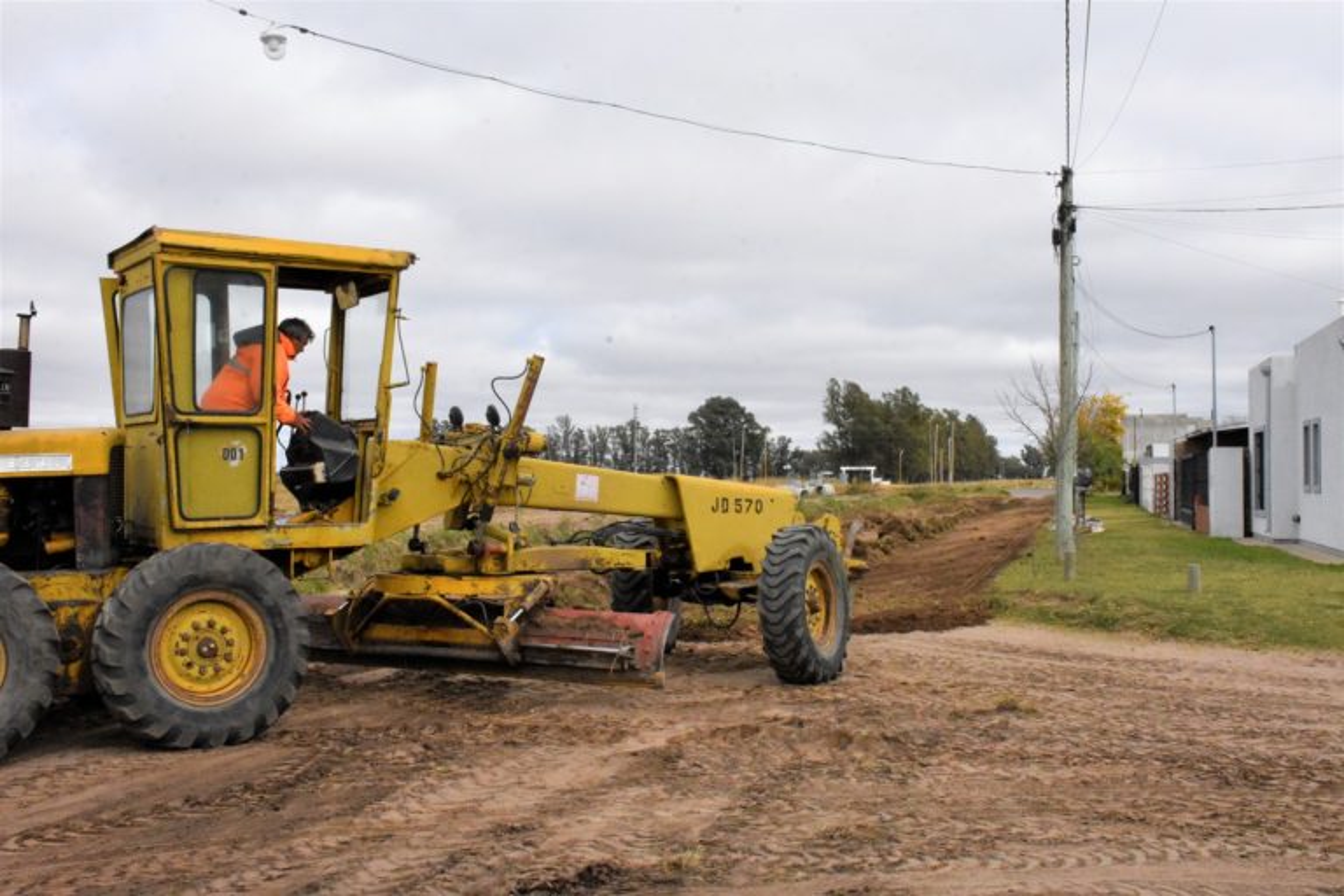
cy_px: 448
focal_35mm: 39
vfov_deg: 34.2
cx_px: 672
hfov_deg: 49.6
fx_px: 1456
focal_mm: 26
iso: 5000
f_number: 20
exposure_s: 1/1600
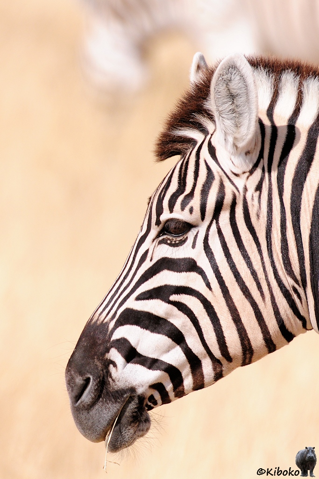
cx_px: 160
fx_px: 9765
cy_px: 240
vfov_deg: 2.8
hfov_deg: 1.9
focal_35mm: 735
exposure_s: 1/2000
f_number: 5.6
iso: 400
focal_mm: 490
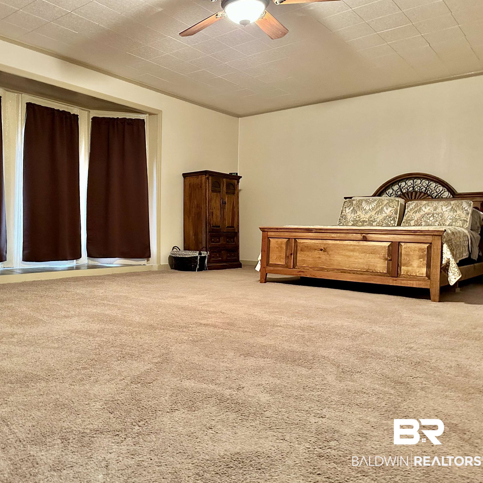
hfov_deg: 54.8
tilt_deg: -0.9
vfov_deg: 55.6
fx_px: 458
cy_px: 243
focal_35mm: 29
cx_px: 171
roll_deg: -0.8
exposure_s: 1/30
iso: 1000
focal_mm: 6.86
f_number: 1.78
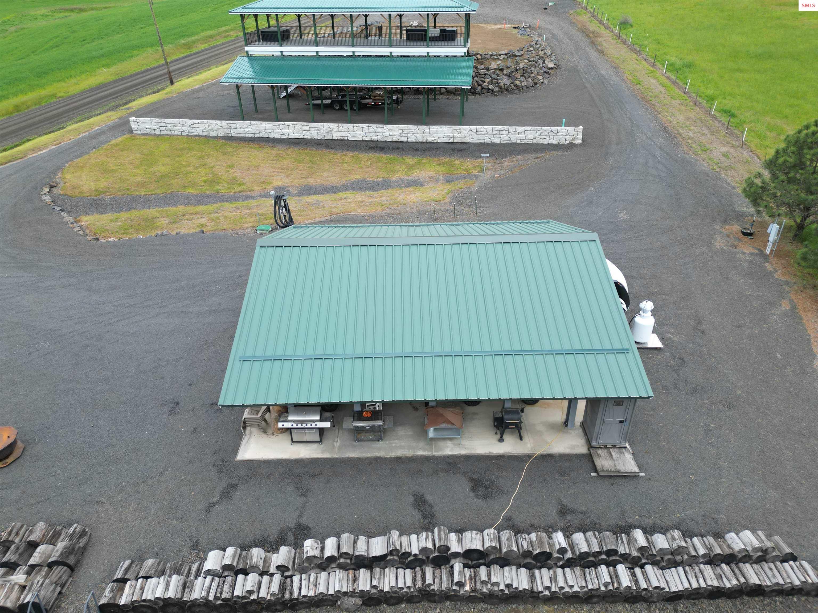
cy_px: 306
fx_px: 567
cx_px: 409
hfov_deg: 71.6
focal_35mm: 24
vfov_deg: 56.8
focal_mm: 6.72
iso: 100
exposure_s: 1/725
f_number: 1.7
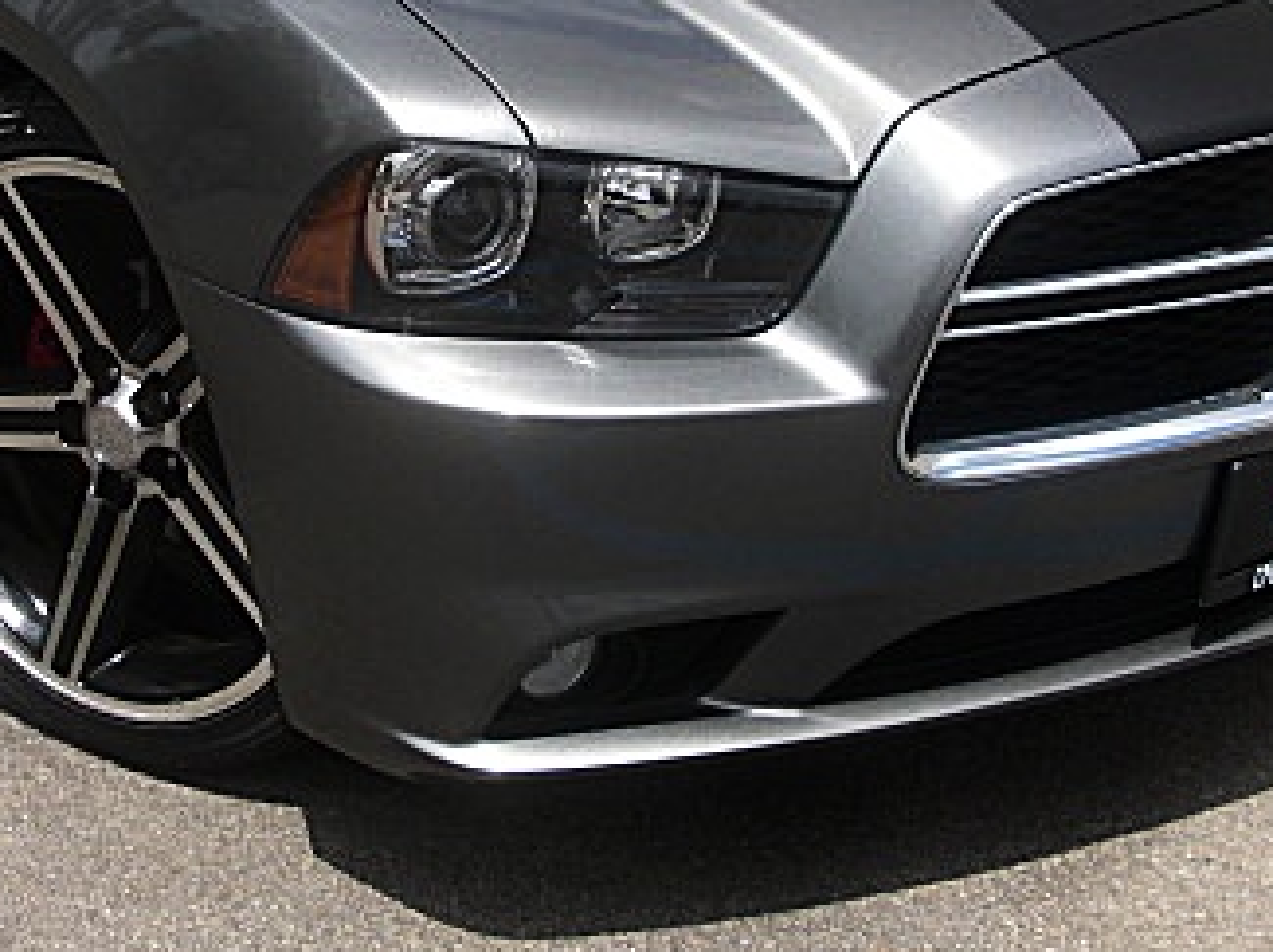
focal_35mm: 71
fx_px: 2608
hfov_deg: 27.4
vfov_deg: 20.5
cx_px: 501
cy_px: 219
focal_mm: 6.3
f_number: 7.9
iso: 50
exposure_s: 1/125
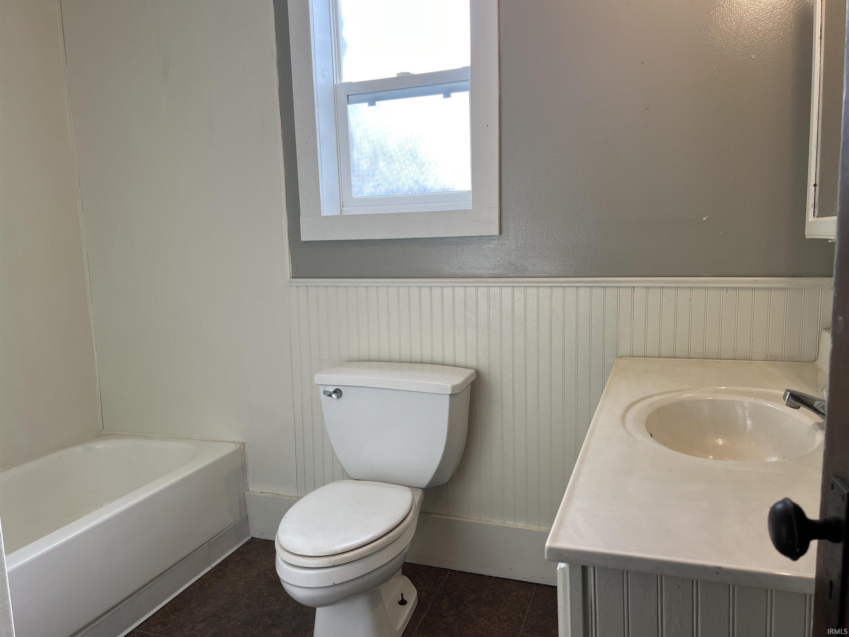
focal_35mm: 26
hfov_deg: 67.3
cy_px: 318
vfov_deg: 53.1
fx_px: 638
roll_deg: +1.3
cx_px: 424
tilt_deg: -7.9
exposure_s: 1/260
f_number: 1.5
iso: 40
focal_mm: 5.7
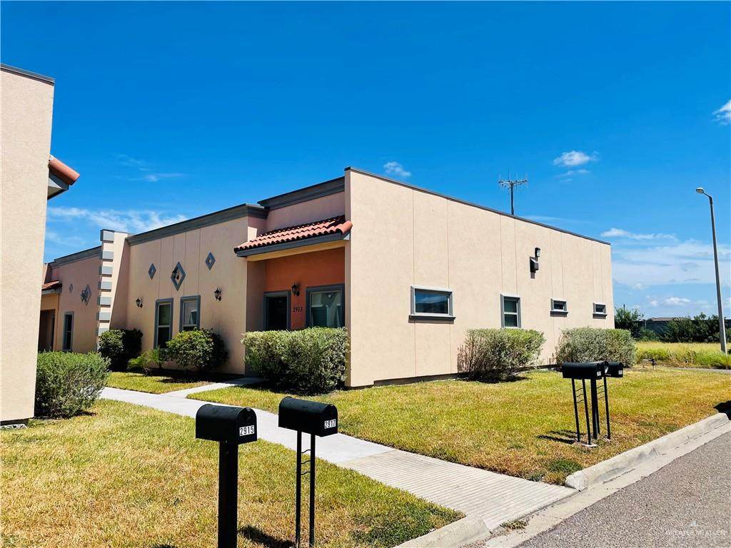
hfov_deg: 67.3
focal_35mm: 26
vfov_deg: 53.1
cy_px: 274
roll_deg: +0.7
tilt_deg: +6.1
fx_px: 549
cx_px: 366
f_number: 1.6
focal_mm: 4.2
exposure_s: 1/5051
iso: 32
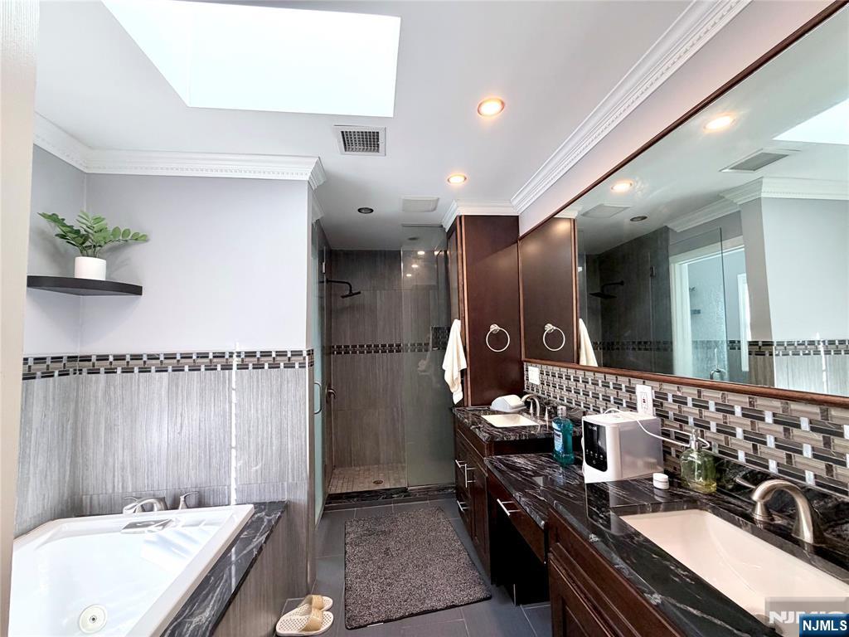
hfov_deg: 102.1
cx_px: 424
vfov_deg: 85.7
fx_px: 343
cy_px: 318
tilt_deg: +2.8
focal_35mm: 14
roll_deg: +2.4
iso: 250
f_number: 2.2
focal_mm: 2.22
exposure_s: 1/120
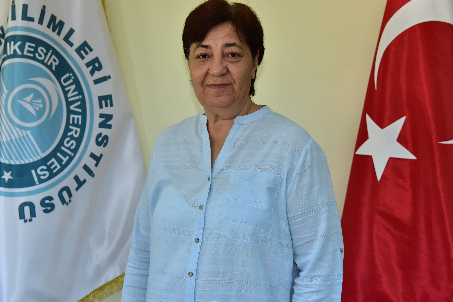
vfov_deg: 22.6
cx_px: 234
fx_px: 755
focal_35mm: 60
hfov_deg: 33.4
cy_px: 114
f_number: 5
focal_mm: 48
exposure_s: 1/200
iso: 1250
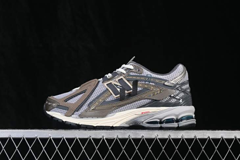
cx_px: 120
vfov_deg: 18.2
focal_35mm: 75
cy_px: 80
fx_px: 500
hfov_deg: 27.0
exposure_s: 1/80
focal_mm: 50
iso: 160
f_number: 7.1
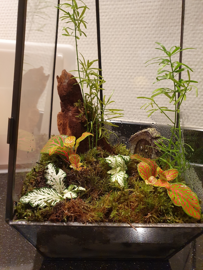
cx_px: 102
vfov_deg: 67.3
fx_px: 203
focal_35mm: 26
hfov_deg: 53.1
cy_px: 135
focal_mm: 4.32
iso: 500
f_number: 2.4
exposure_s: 1/50
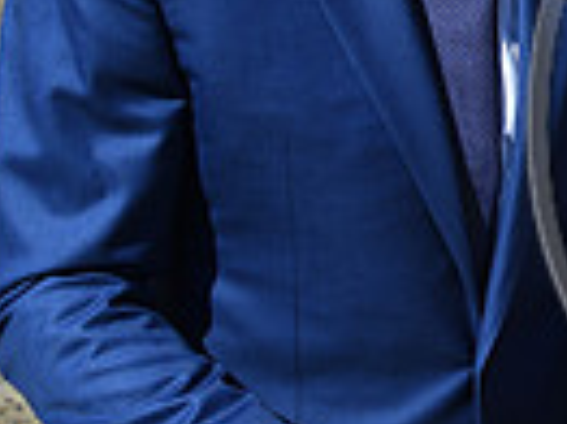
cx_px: 926
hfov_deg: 15.0
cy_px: 65
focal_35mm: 119
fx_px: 1947
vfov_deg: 12.4
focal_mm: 28
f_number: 5.6
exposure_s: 1/1250
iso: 180
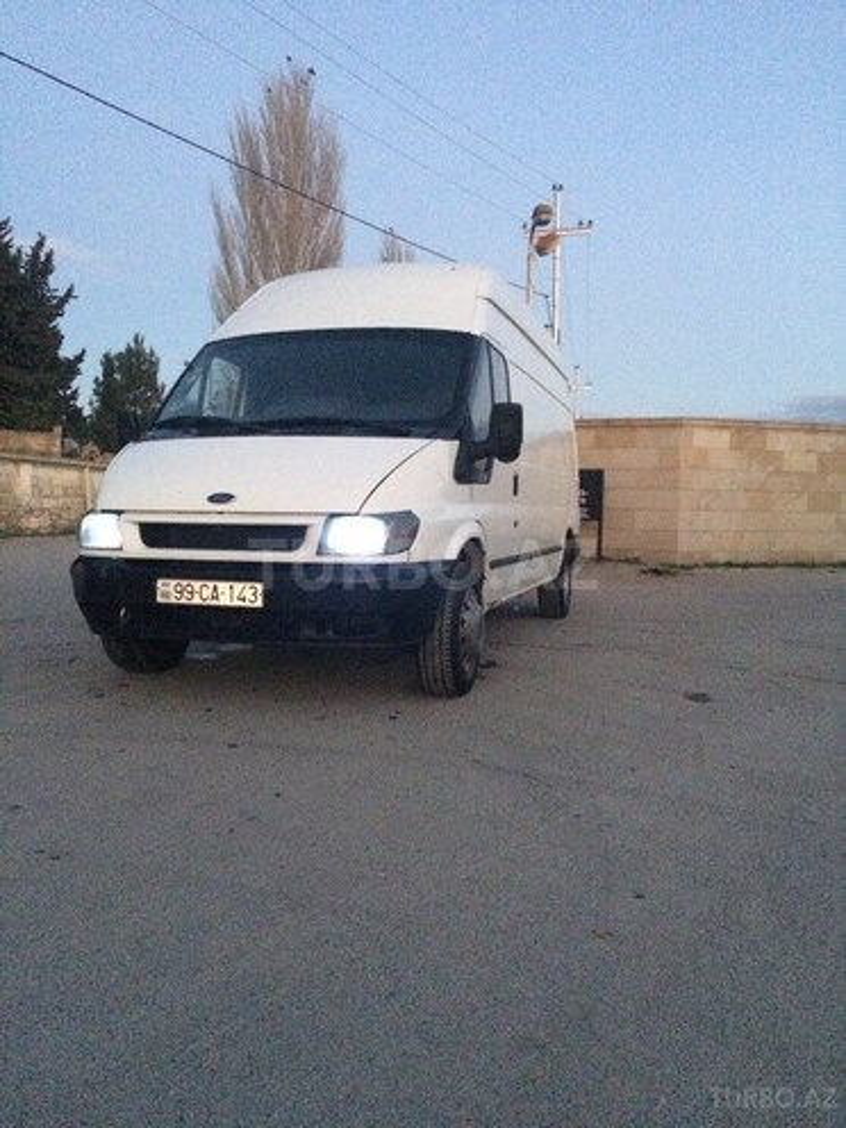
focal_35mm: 29
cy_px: 564
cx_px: 423
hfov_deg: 48.2
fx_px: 945
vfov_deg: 61.7
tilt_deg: -4.4
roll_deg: -1.3
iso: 640
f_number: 2.2
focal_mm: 4.15
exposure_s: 1/17
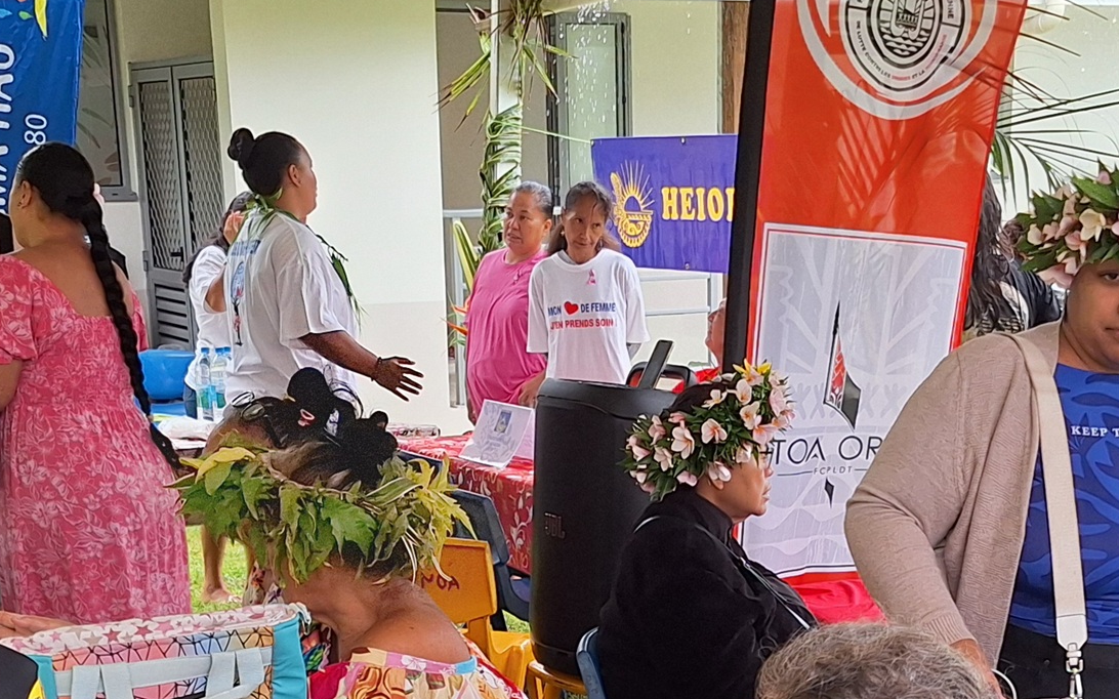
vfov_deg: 18.5
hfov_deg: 30.6
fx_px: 2043
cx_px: 620
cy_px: 809
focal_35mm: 67
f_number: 1.8
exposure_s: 1/142
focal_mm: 5.54
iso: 40
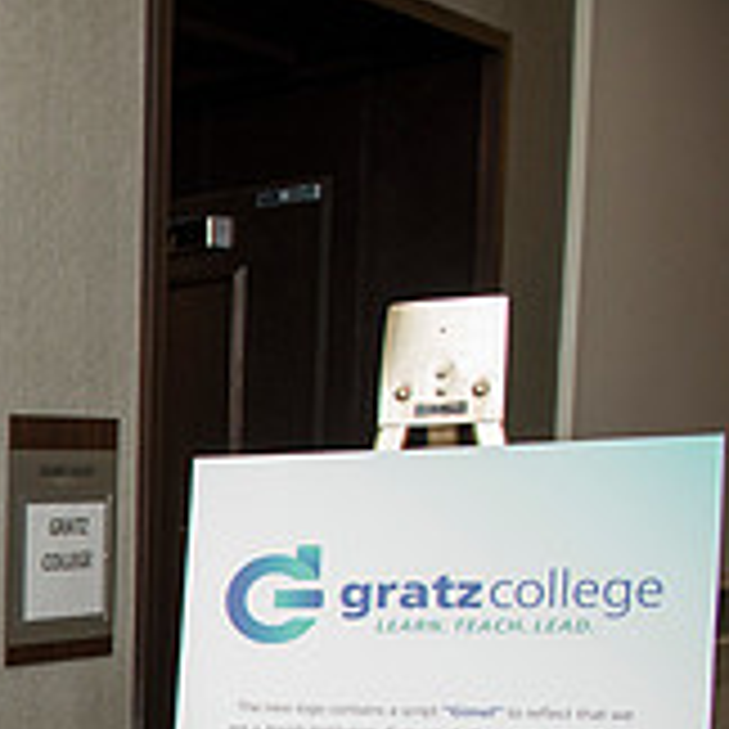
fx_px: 1739
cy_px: 826
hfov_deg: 18.6
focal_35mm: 73
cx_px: -567
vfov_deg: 22.2
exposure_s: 1/80
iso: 1250
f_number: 4.5
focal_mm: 24
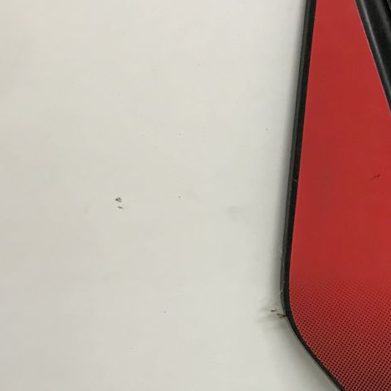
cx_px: 416
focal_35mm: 74
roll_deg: -3.2
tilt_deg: -31.8
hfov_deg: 22.2
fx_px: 946
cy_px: 248
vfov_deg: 23.3
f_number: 1.8
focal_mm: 3.99
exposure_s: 1/20
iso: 40
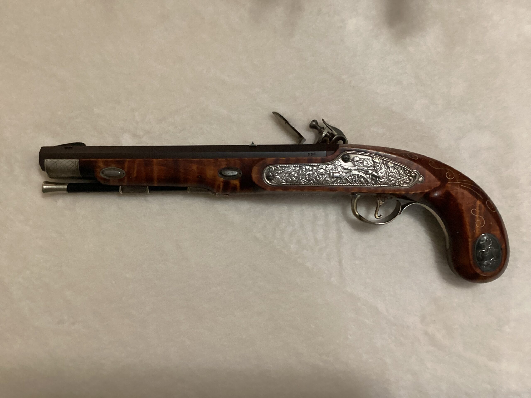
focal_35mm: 31
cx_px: 266
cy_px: 199
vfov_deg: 45.4
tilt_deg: -81.8
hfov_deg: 58.4
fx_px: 476
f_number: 2.4
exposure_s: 1/30
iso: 400
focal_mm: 3.3
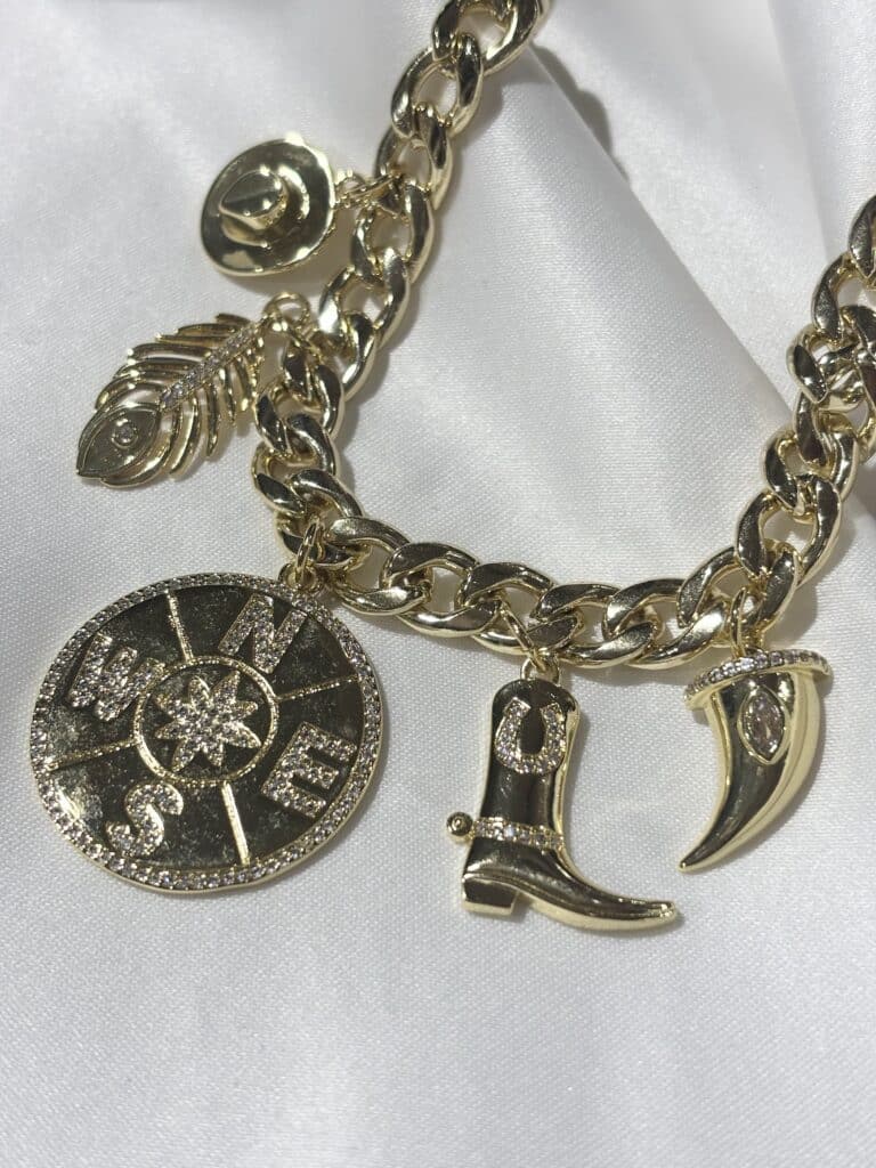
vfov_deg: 36.8
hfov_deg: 28.0
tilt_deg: -57.6
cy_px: 584
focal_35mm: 52
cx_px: 438
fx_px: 1755
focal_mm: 5.96
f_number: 1.6
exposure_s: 1/308
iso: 32
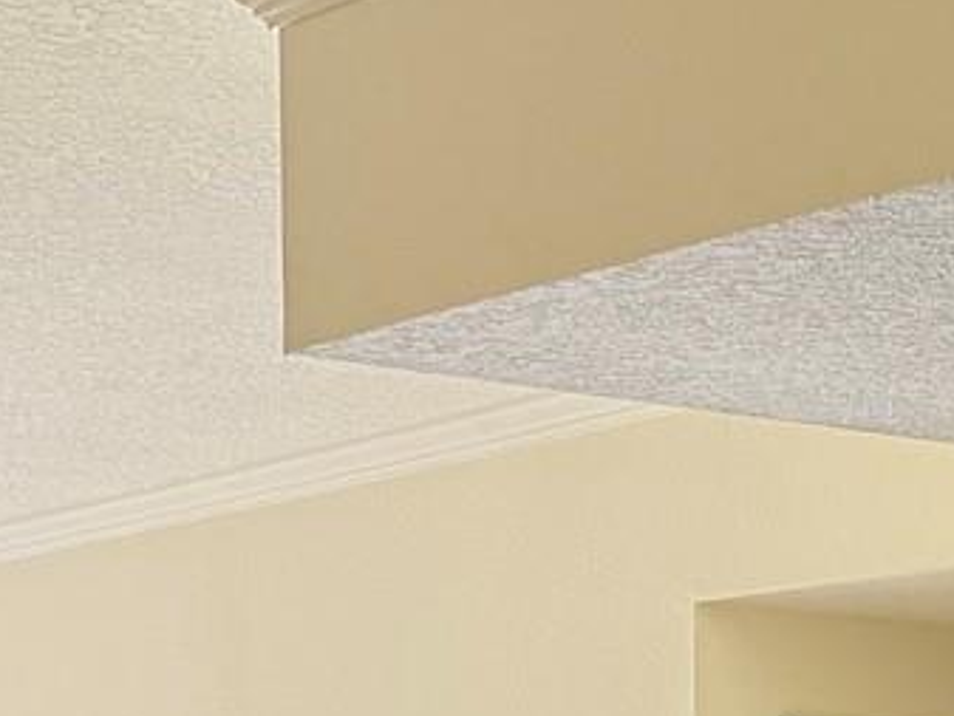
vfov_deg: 12.3
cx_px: 31
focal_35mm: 114
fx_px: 3143
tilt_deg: -2.7
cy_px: 1141
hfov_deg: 16.9
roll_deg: +0.9
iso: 800
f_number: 1.78
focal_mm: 6.76
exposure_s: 1/60
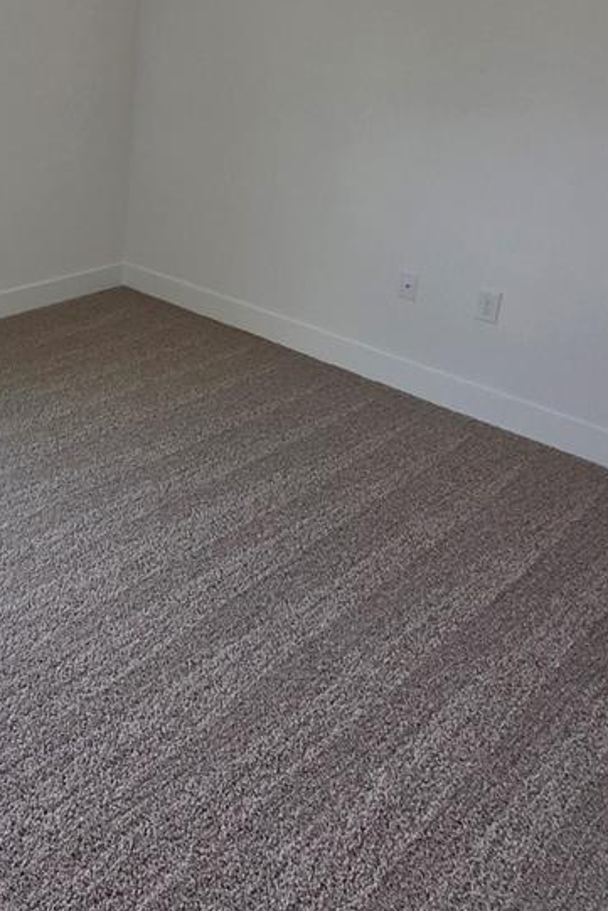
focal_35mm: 30
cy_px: 226
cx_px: 12
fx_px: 759
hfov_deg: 39.0
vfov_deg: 58.6
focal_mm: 2.2
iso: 100
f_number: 2.2
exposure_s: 1/120
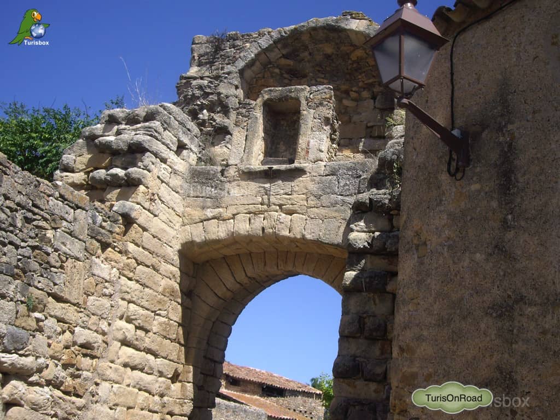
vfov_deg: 30.9
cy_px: 210
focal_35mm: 47
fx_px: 760
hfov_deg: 40.4
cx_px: 280
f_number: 4.8
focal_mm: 7.6
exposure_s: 1/400
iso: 64
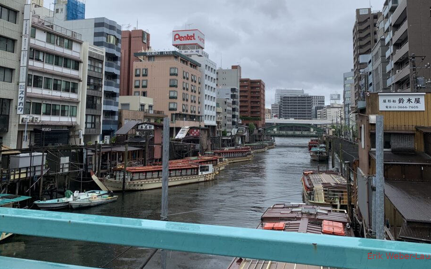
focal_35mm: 31
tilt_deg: +7.1
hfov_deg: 61.2
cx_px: 219
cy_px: 91
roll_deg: -1.1
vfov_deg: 40.1
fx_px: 364
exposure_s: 1/2033
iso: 25
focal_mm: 4.25
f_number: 1.8
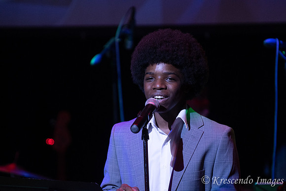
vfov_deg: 5.1
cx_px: 143
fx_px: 2145
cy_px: 96
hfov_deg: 7.6
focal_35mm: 270
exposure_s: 1/200
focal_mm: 180
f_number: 2.8
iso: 1600
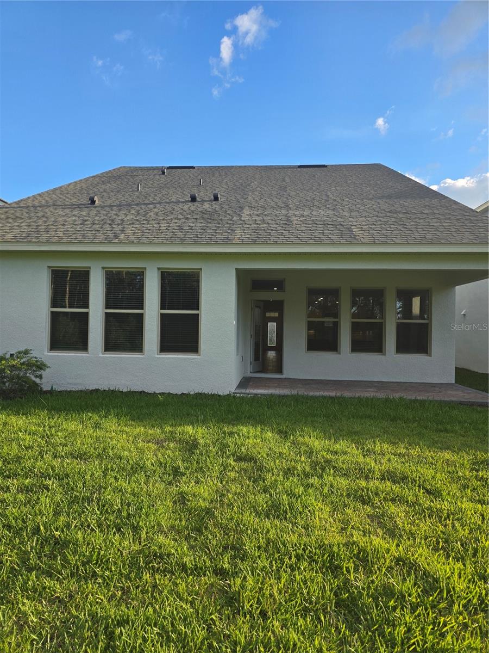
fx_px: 433
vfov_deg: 73.9
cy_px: 326
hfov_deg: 58.9
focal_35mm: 23
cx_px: 244
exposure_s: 1/1973
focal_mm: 6.3
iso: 80
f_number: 1.7
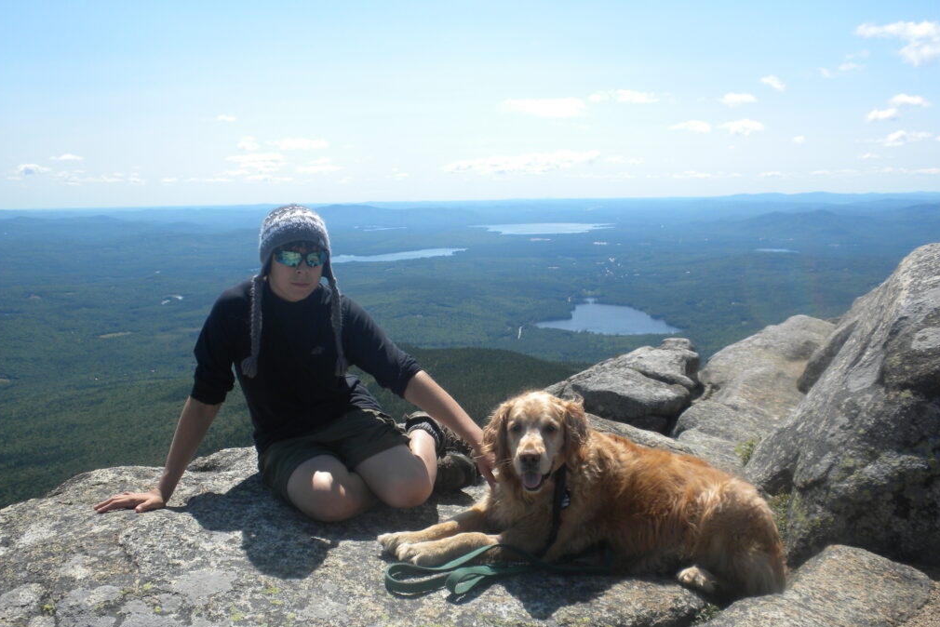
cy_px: 350
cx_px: 466
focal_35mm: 39
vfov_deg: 34.2
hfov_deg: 49.5
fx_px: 1019
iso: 64
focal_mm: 6.6
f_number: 10
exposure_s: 1/104
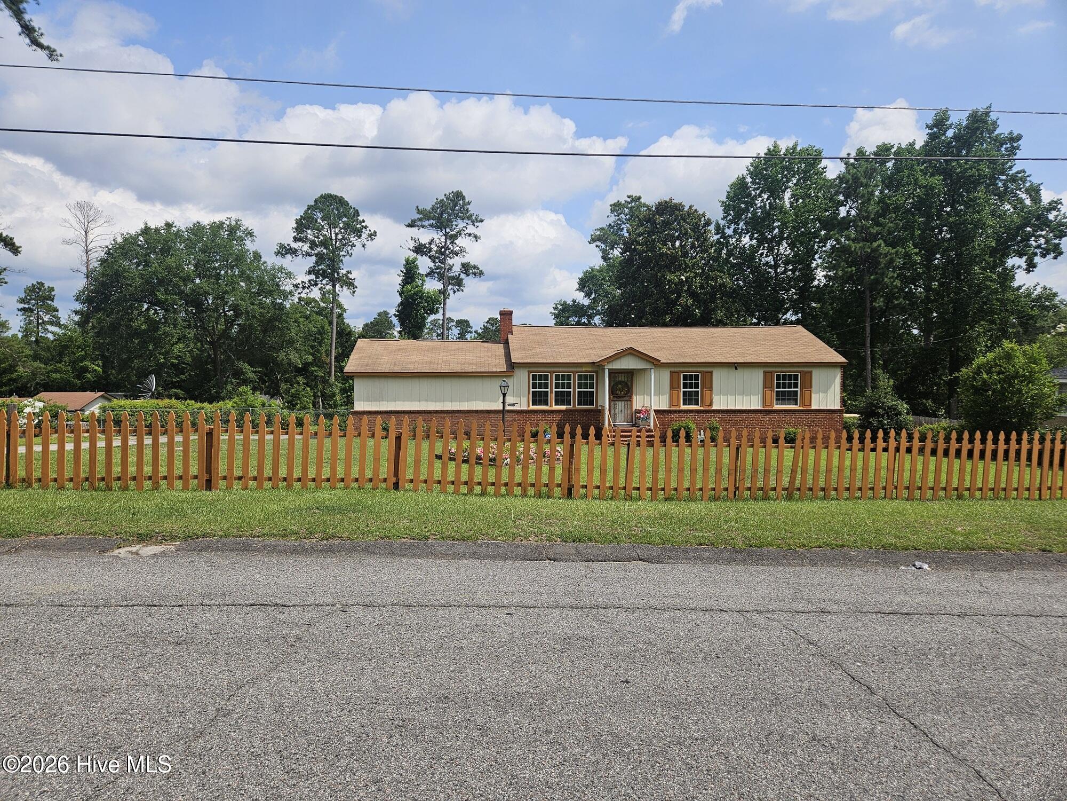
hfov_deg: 73.9
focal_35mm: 23
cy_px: 400
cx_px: 534
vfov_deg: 58.9
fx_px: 709
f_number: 1.8
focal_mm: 5.4
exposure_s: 1/2782
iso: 25
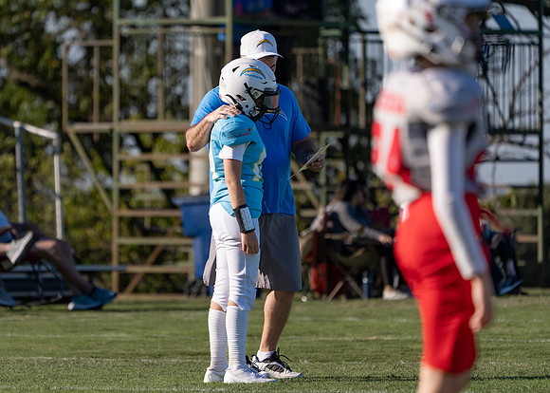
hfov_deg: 5.2
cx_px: 236
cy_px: 184
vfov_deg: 3.7
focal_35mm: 386
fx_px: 6033
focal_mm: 345
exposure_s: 1/1600
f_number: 5.6
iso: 250
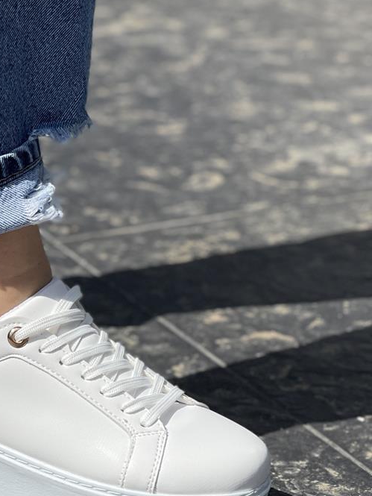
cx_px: -28
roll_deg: +0.9
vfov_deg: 12.8
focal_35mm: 154
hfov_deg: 9.6
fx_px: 2206
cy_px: 281
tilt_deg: -19.2
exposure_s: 1/2950
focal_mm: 7.5
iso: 32
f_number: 2.2
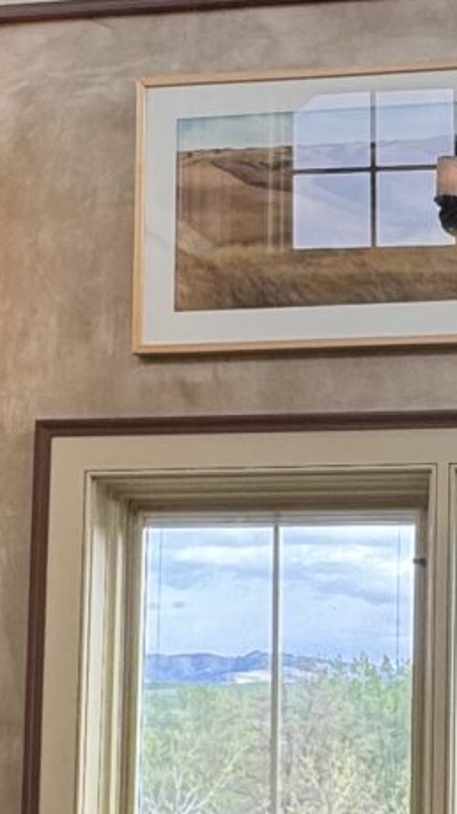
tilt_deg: +4.6
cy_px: 601
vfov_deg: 24.8
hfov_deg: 13.9
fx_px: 1832
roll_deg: -0.2
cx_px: 498
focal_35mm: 85
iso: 64
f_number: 2.2
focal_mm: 2.22
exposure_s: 1/120
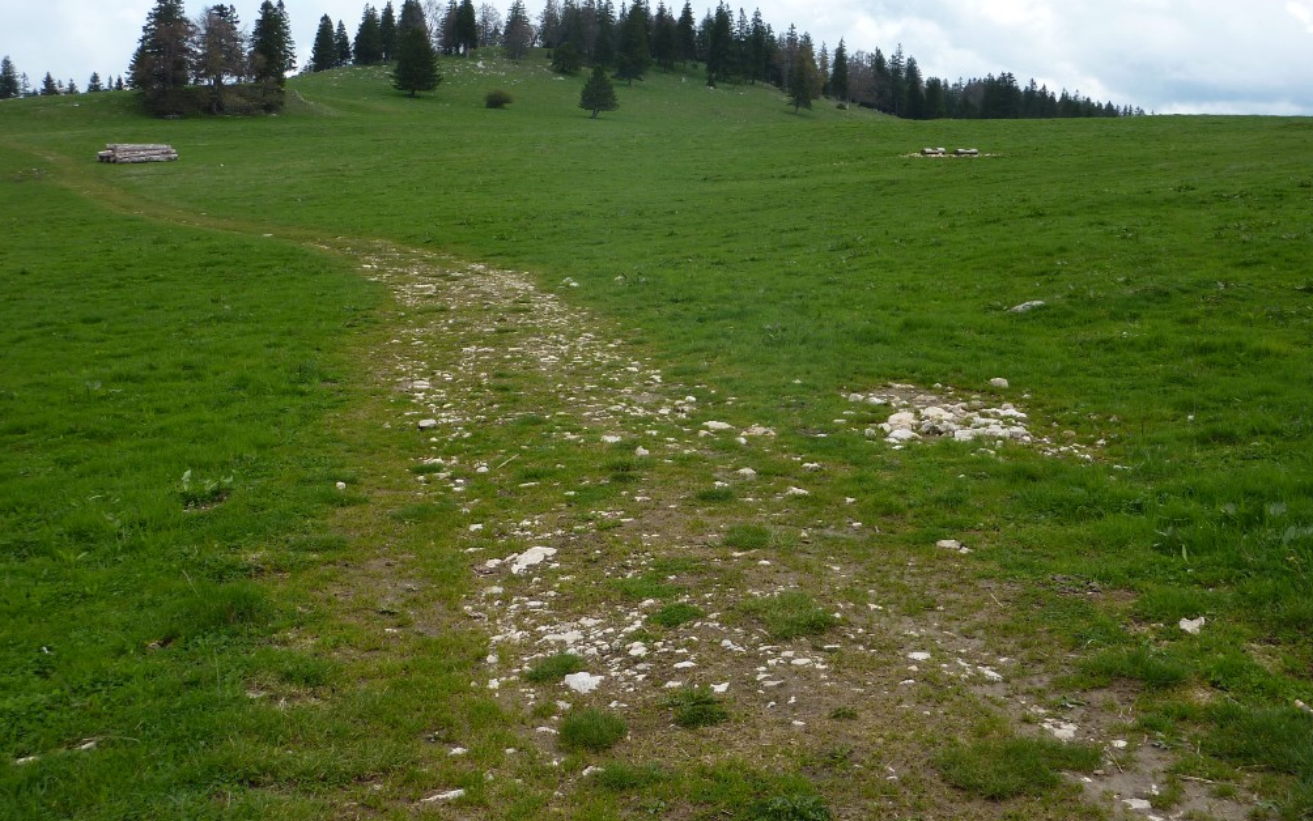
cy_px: 341
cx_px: 655
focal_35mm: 40
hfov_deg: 49.3
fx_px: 1432
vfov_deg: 31.9
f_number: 4
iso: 80
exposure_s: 1/400
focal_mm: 6.1
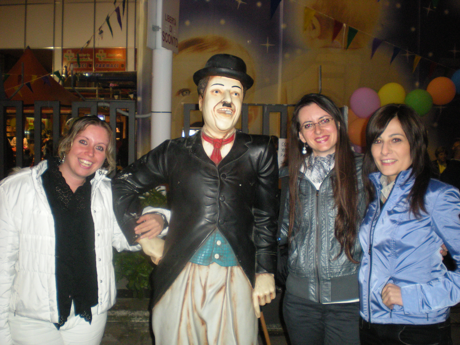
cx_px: 230
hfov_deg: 49.0
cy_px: 172
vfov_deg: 37.7
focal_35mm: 38
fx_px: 505
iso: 321
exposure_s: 1/60
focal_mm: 6.3
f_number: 3.1
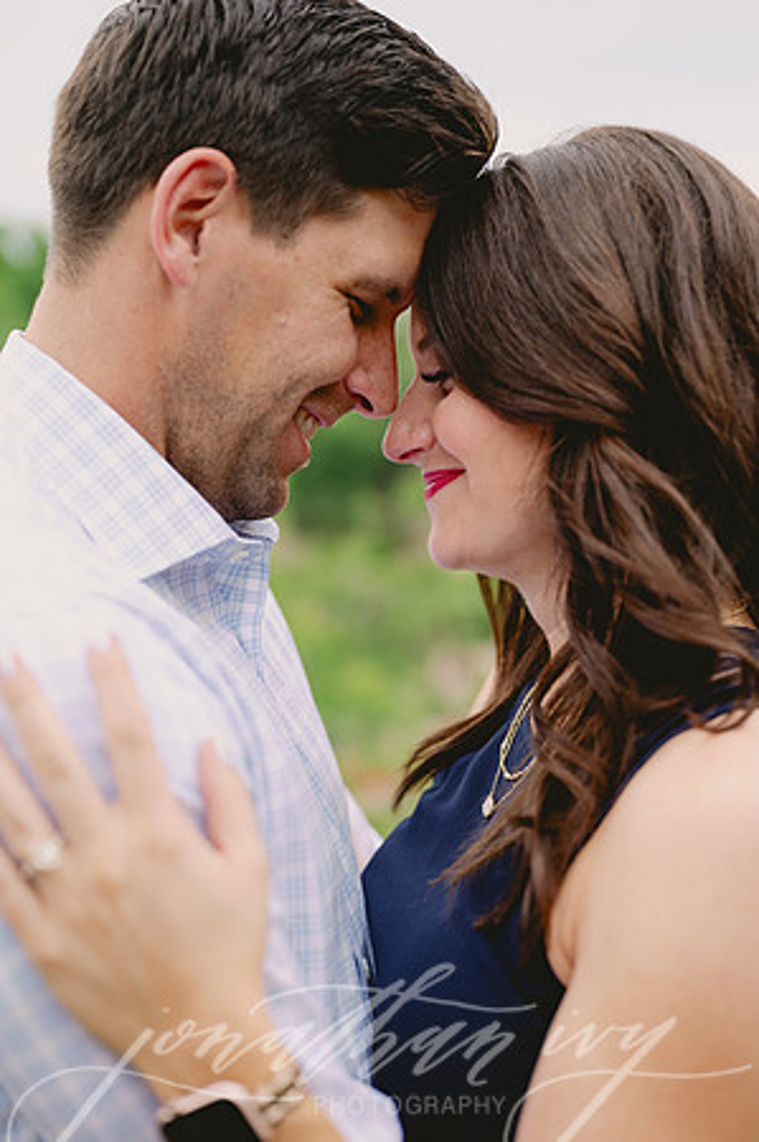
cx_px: 380
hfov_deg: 26.9
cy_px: 571
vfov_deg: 39.6
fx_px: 1585
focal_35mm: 50
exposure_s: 1/1000
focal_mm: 50
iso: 400
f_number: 2.5
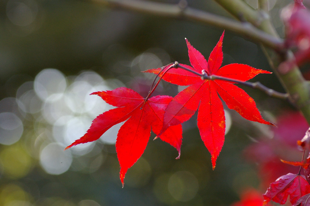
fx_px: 1162
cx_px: 155
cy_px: 103
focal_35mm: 135
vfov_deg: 10.1
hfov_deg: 15.2
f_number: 4
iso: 800
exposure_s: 1/250
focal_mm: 90
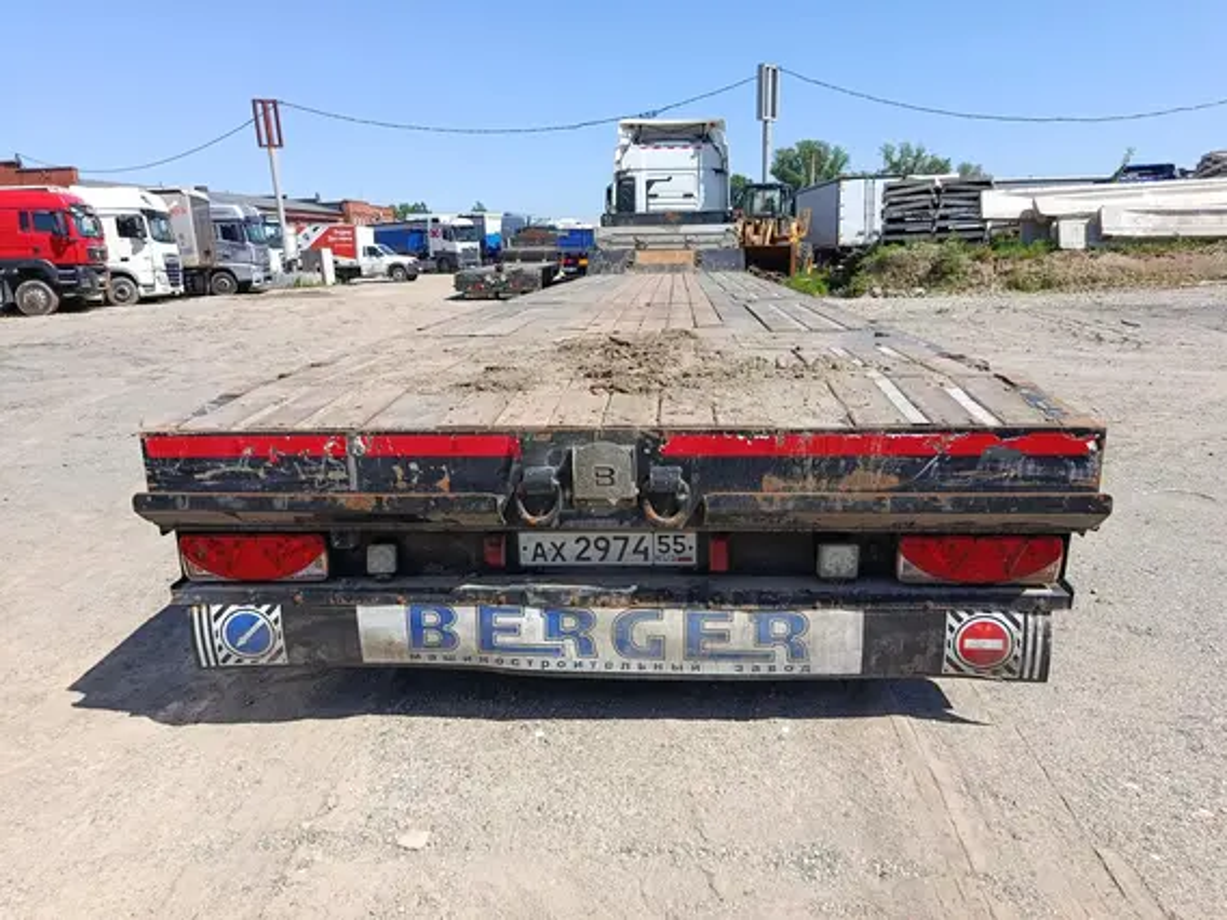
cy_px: 460
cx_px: 614
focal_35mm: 24
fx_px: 851
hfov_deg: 71.6
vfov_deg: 56.8
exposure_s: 1/483
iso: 53
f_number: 1.7
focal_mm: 5.24
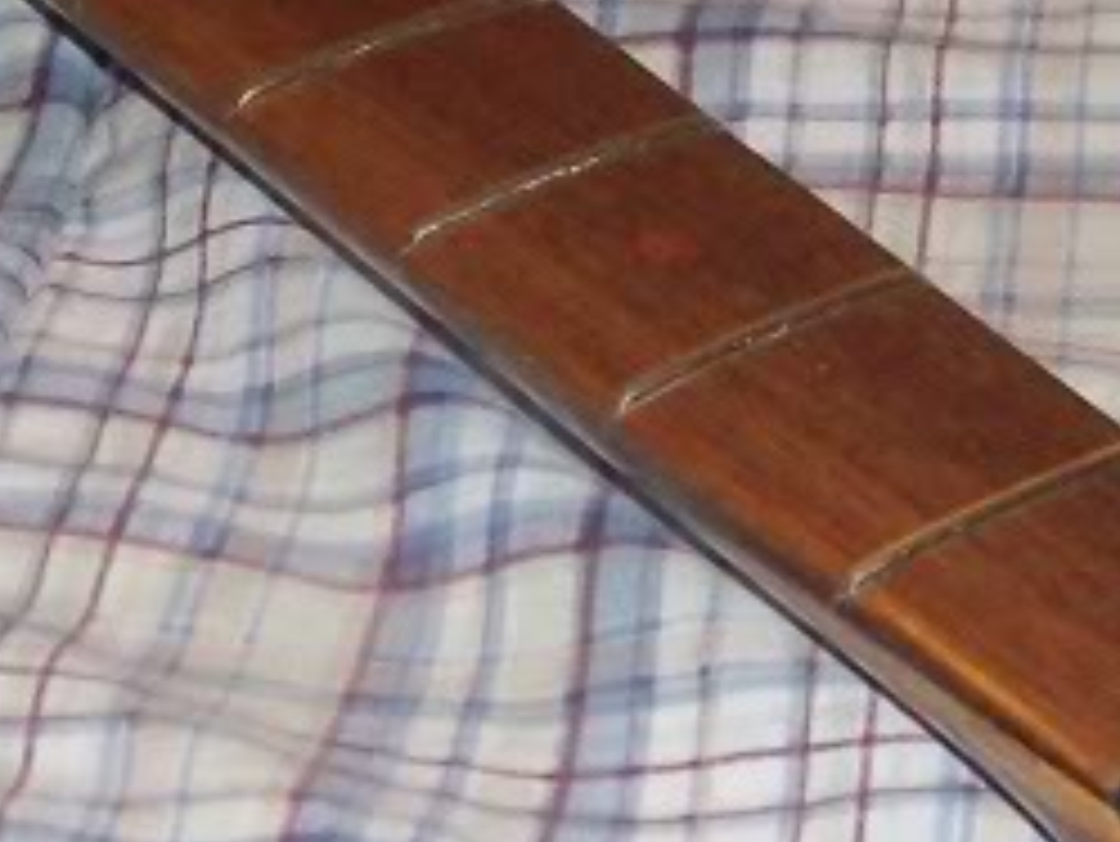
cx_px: 409
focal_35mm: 144
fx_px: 4661
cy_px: 500
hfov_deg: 13.7
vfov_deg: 10.3
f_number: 2.8
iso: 200
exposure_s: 1/40
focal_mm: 5.8
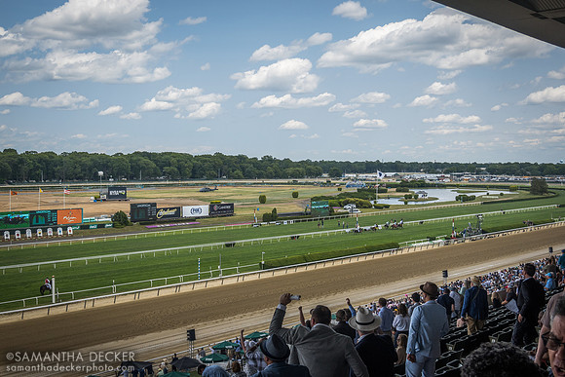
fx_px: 691
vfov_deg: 30.5
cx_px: 275
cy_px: 188
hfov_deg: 44.5
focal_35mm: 44
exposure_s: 1/800
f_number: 4
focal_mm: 15.59
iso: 100
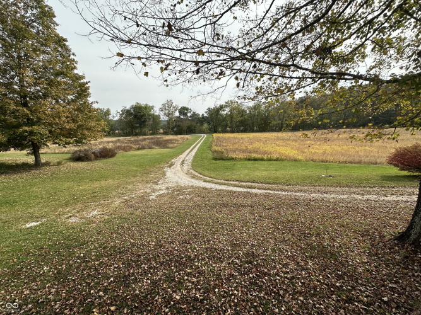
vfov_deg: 85.7
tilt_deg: -9.9
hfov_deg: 102.1
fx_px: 170
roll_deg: +1.8
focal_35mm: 14
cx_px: 210
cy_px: 158
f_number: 2.2
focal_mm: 2.22
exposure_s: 1/1114
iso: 50
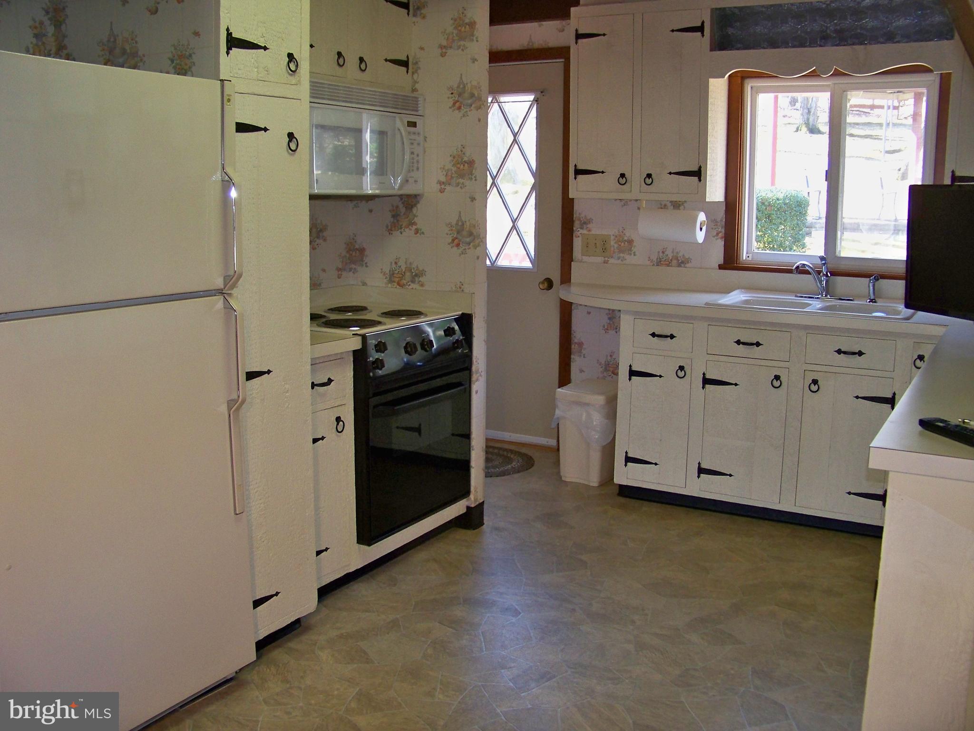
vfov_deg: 42.9
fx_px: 929
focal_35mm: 33
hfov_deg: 55.4
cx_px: 487
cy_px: 366
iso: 200
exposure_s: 1/30
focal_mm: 5.85
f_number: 2.8
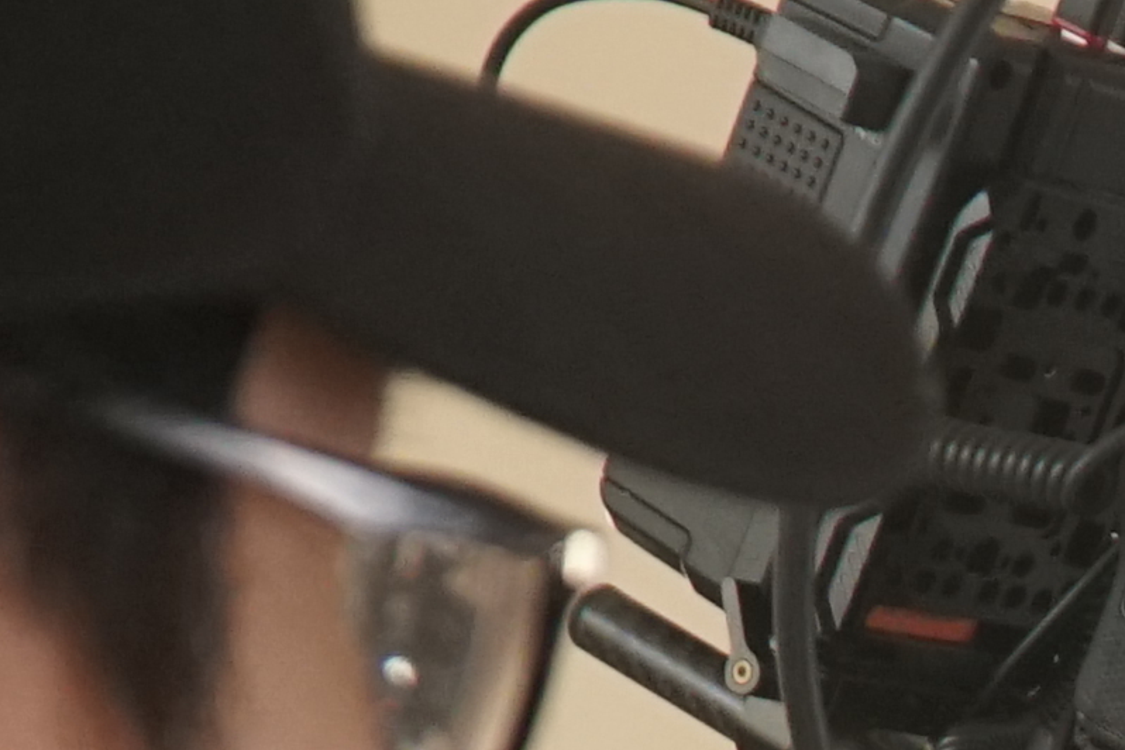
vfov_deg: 5.3
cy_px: 1991
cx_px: 2103
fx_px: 7749
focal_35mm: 248
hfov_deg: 8.0
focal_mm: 22
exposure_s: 1/400
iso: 1000
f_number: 4.5
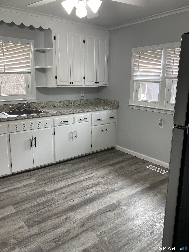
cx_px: 91
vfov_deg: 61.7
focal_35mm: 29
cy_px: 122
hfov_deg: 48.2
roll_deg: -0.7
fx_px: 211
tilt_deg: -10.1
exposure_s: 1/60
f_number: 1.8
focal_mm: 3.99
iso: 40
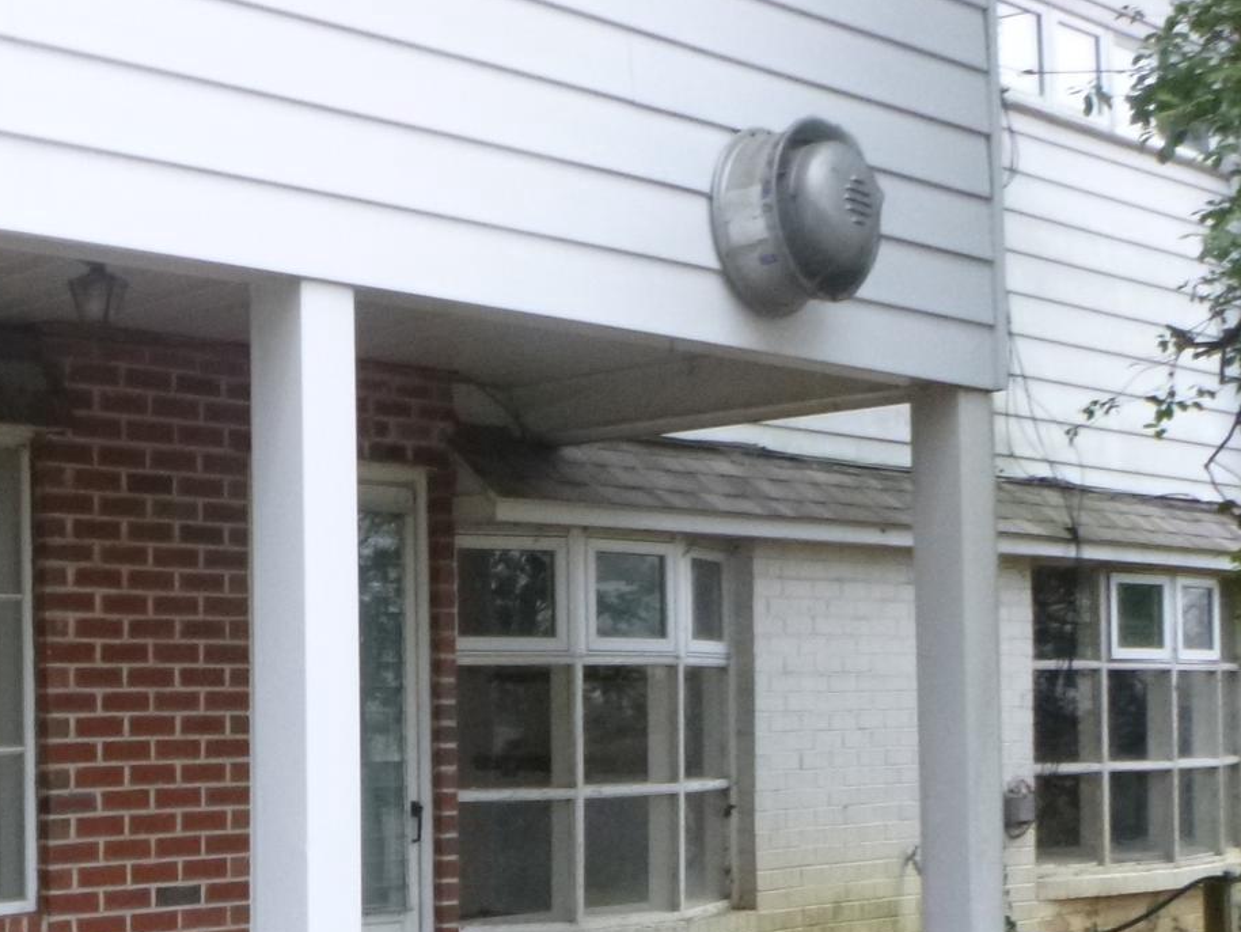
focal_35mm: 56
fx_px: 2008
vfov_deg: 25.9
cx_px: -62
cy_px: 667
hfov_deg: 31.2
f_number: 3.9
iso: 320
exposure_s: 1/60
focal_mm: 4.5
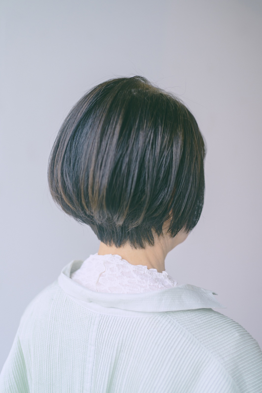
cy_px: 196
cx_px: 131
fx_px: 437
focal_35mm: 40
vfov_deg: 48.5
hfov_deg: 33.4
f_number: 2
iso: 400
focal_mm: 40
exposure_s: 1/500
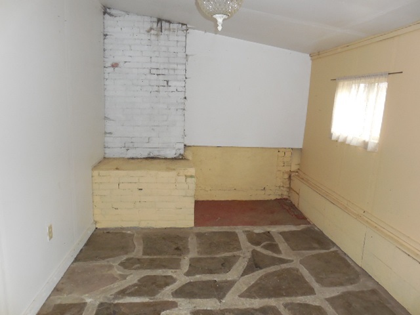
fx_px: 315
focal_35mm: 26
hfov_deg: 67.3
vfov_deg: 53.1
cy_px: 158
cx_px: 210
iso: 500
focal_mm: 4.6
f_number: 3.5
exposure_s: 1/25
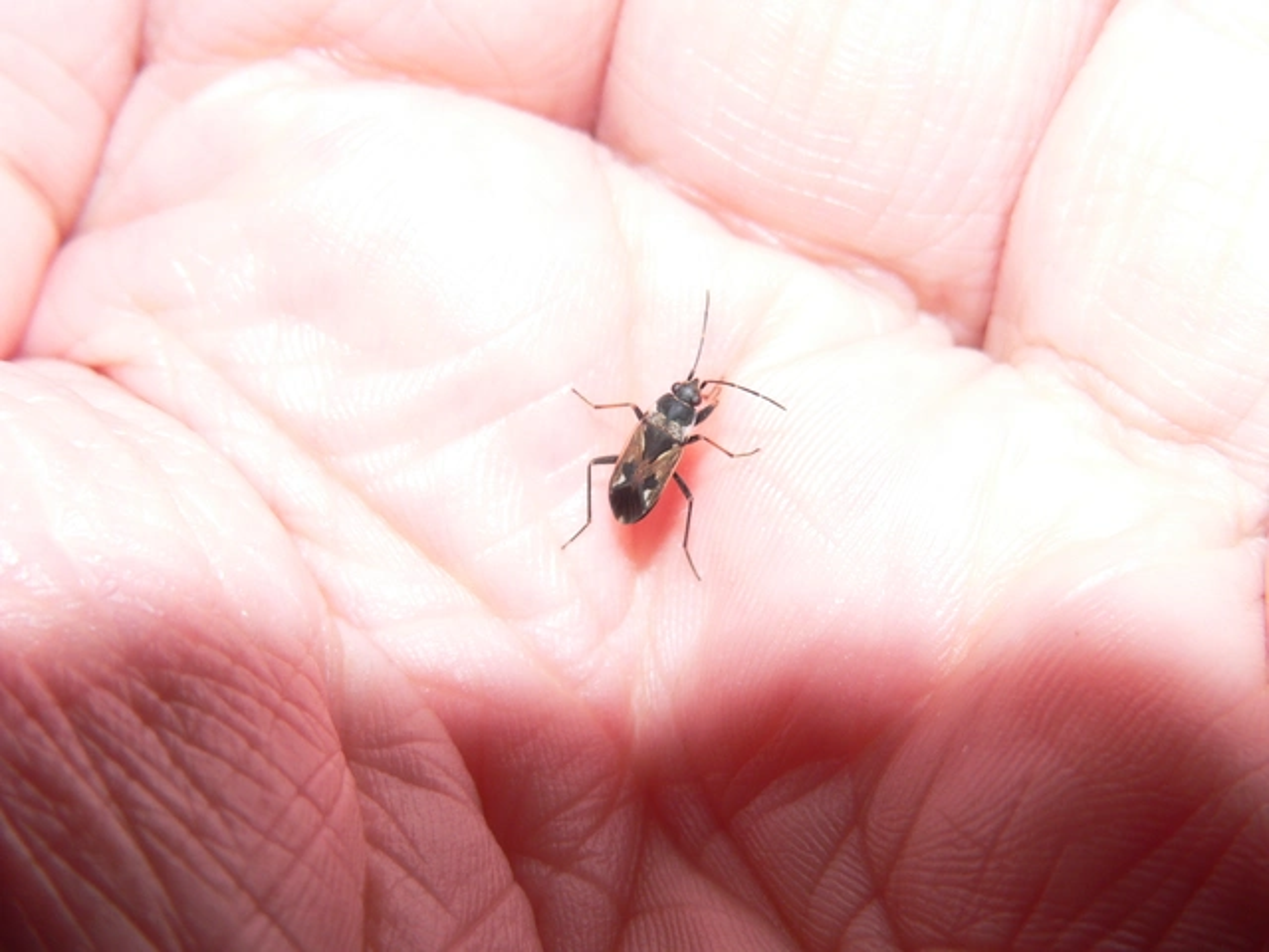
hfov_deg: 23.6
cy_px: 476
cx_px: 634
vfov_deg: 17.8
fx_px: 3043
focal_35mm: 83
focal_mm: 13.8
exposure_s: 1/60
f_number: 4
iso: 100
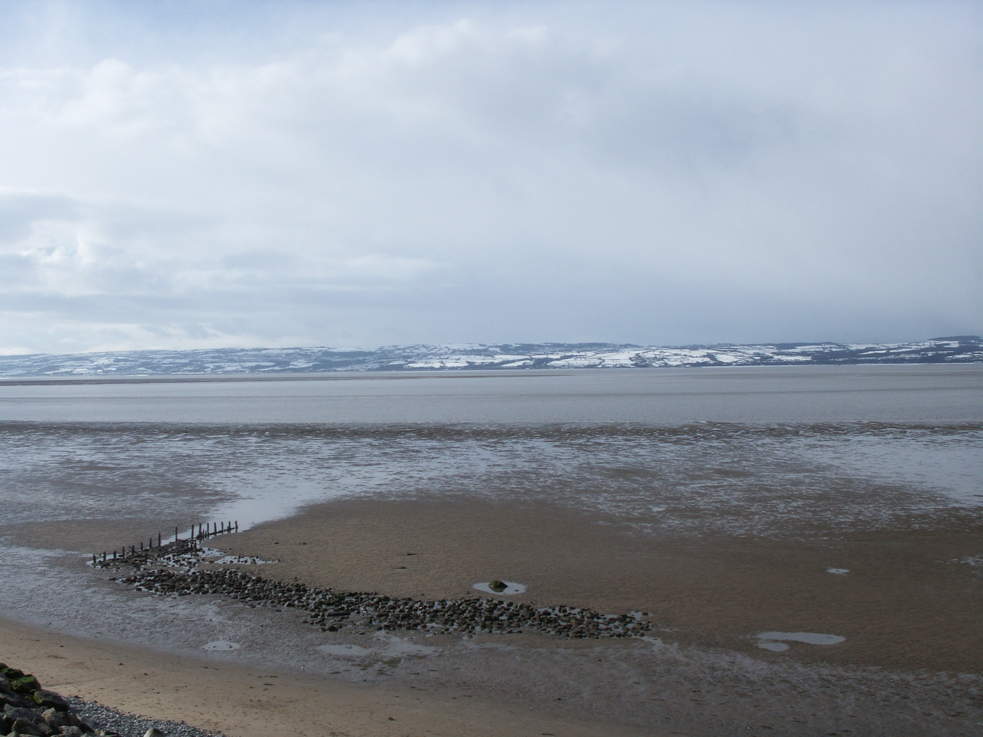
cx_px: 492
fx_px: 1051
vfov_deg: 38.7
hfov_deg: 50.1
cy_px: 368
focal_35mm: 37
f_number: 7.1
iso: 50
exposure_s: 1/250
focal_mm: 7.7
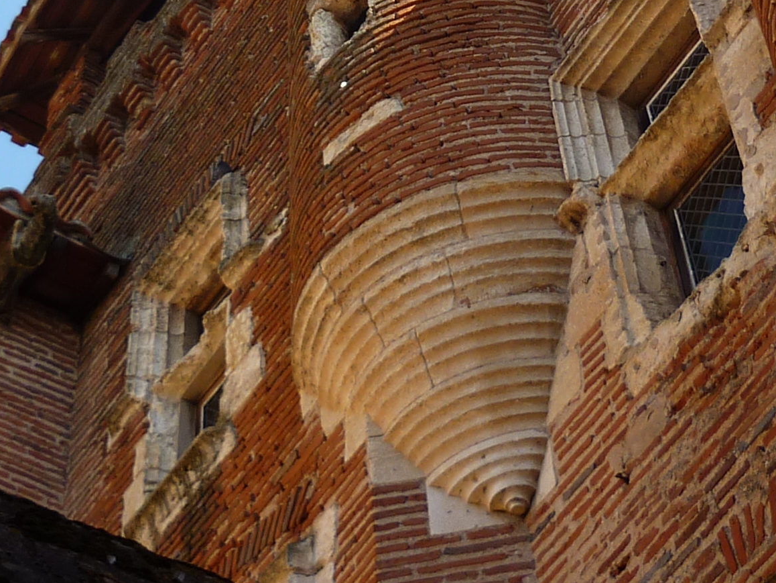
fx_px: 2085
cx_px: 459
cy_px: -32
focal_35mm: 93
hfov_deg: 21.1
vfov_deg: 15.5
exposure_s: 1/400
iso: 80
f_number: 2.8
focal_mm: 5.5
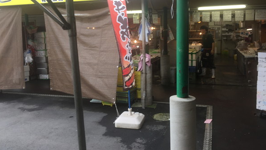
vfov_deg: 36.5
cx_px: 133
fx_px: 226
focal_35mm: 32
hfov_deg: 61.0
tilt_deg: -5.6
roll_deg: +1.7
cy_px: 57
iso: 40
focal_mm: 4.15
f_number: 2.2
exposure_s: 1/120
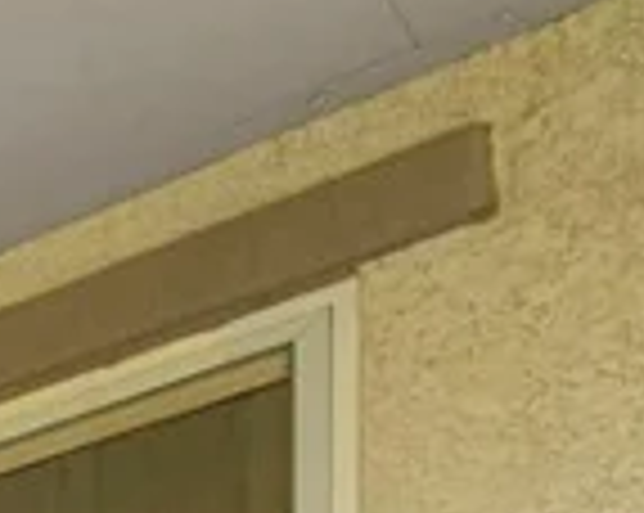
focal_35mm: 94
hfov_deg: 10.4
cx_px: -1459
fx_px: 1789
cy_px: 1411
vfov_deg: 11.6
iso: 800
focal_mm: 14
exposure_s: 1/100
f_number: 8
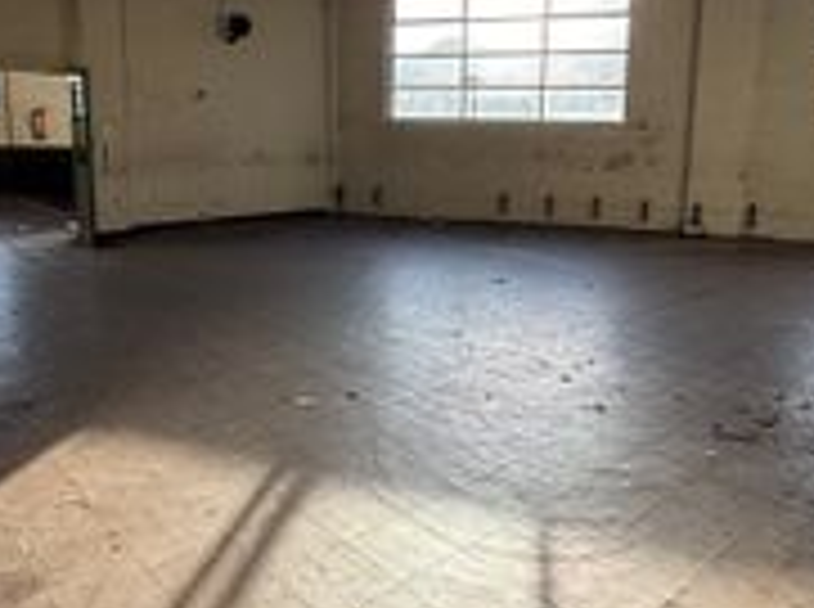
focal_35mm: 31
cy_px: 230
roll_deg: +0.3
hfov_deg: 58.4
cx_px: 378
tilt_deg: -8.3
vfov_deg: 44.9
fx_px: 728
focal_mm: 2.22
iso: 64
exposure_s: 1/284
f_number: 2.2
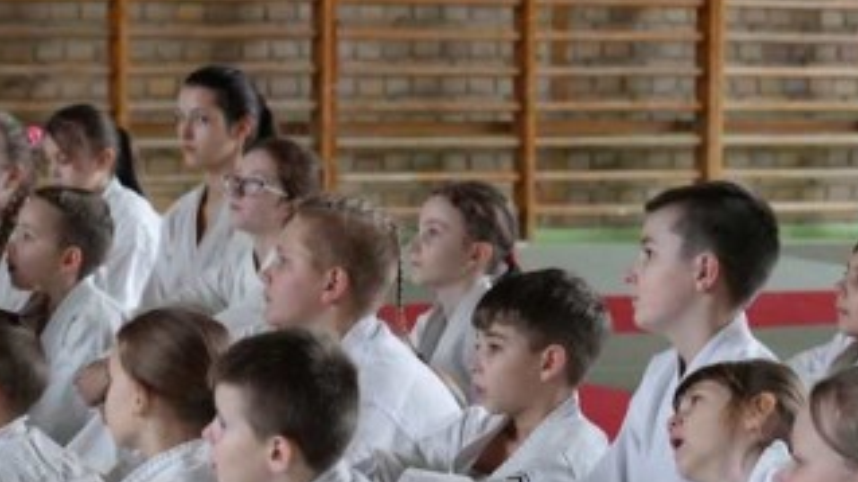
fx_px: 3524
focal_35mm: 155
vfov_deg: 7.8
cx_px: 331
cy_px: 392
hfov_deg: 13.9
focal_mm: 59
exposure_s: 1/160
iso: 2500
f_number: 4
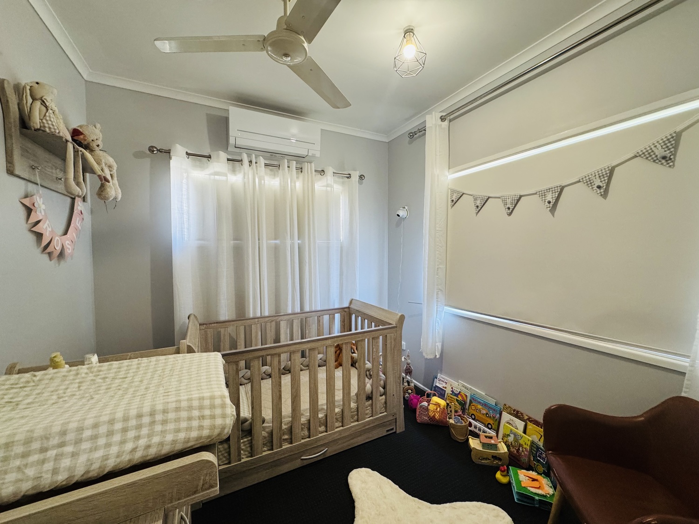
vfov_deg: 85.7
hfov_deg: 102.1
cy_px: 262
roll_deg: +1.2
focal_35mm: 14
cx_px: 350
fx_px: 283
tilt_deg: -2.0
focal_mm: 2.22
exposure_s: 1/100
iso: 250
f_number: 2.2
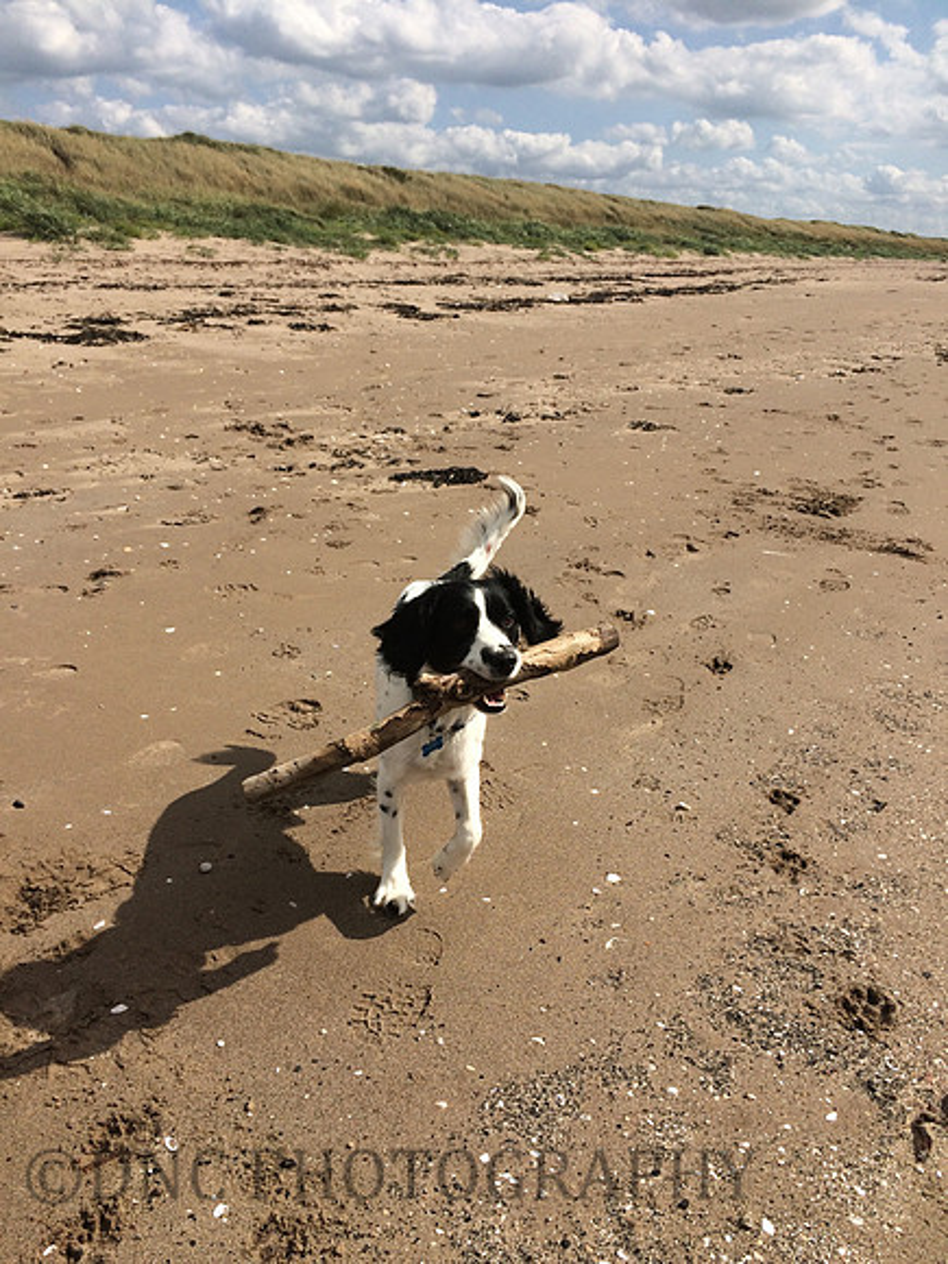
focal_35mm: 29
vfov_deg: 61.7
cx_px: 474
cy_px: 632
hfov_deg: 48.2
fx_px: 1059
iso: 32
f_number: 2.2
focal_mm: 4.15
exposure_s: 1/4115
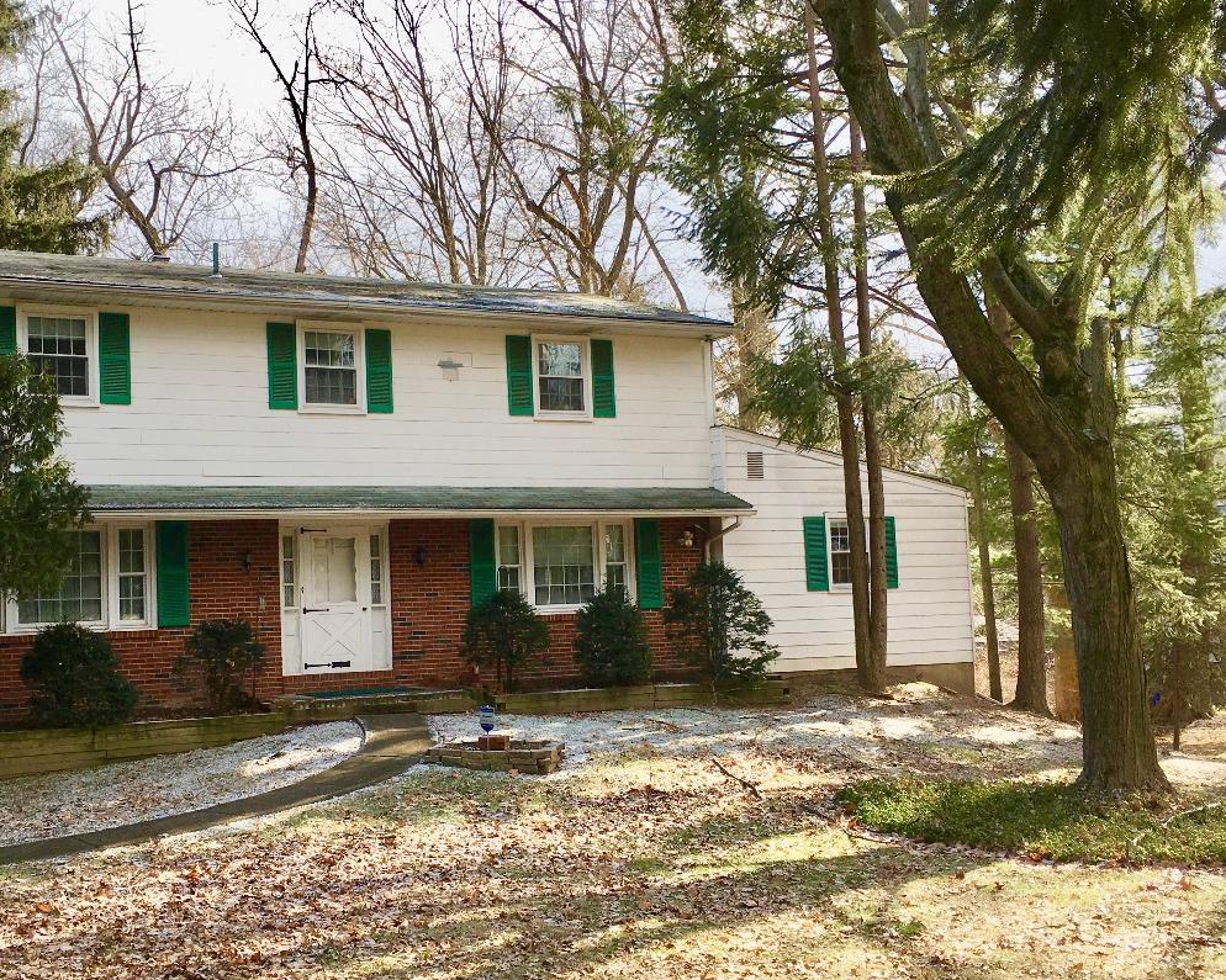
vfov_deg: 36.5
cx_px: 492
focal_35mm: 41
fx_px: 1488
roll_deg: +1.9
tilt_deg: +3.8
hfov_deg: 44.6
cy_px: 508
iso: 25
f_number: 2.2
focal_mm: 4.15
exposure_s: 1/610
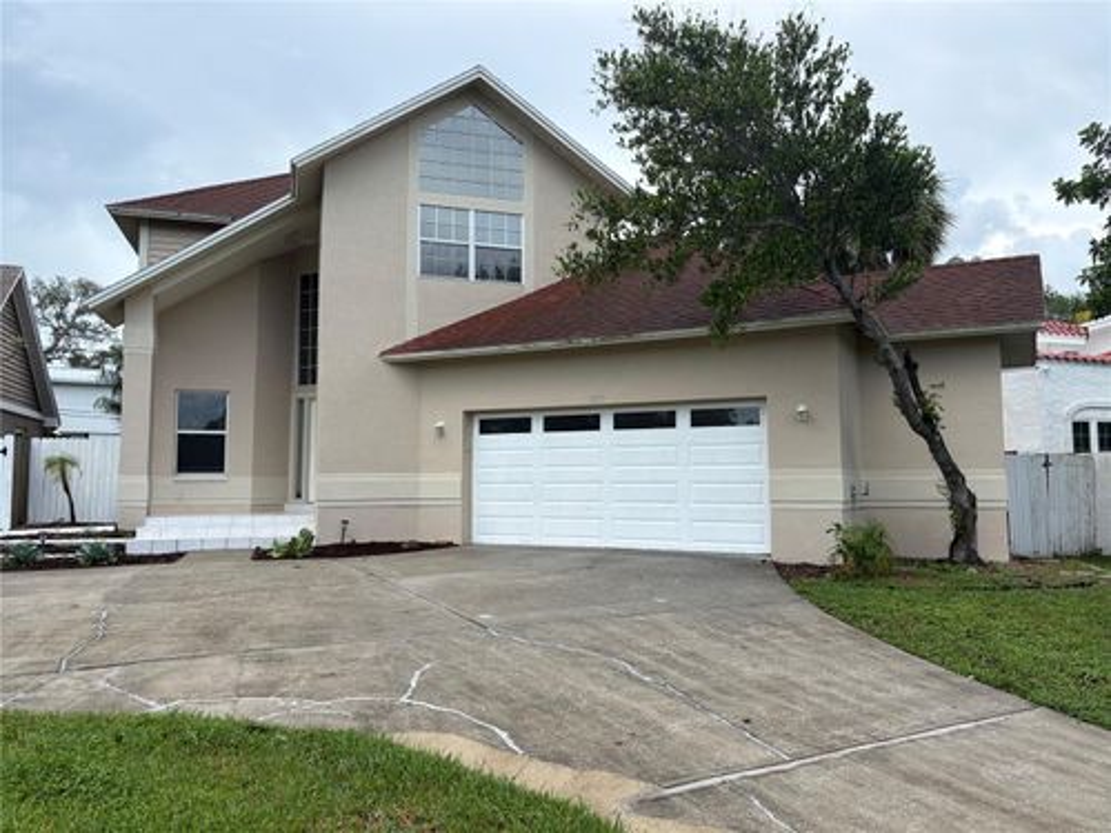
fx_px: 834
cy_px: 416
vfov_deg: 53.1
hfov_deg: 67.3
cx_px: 556
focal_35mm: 26
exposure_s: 1/1667
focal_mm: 5.96
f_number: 1.6
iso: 50
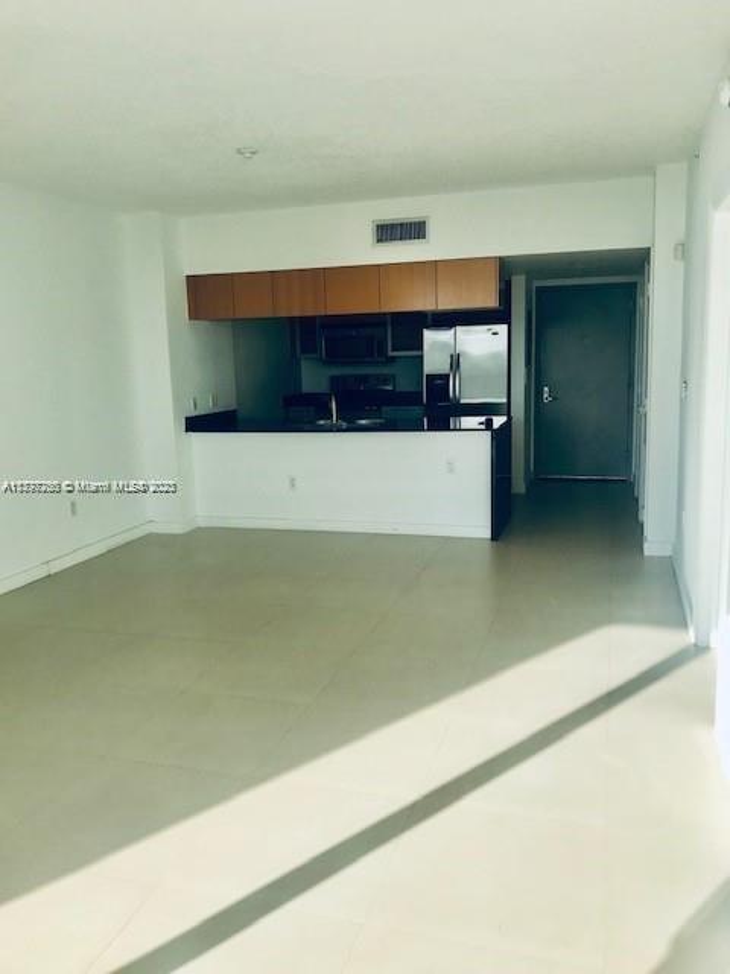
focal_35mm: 28
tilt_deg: -8.3
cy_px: 487
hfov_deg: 49.7
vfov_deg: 63.4
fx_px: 787
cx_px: 365
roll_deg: +0.5
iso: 20
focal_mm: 3.99
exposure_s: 1/606
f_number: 1.8
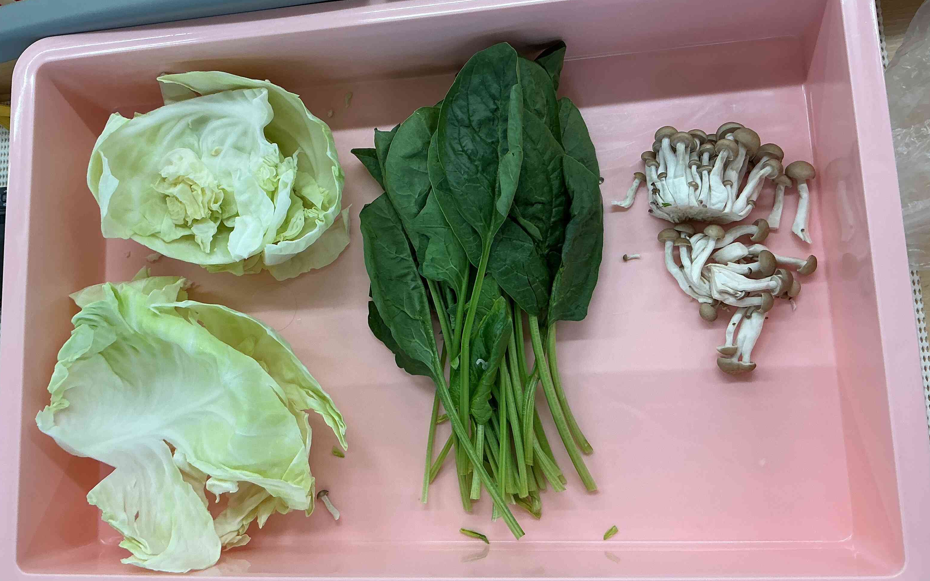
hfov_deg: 59.6
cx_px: 448
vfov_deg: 39.4
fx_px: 811
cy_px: 265
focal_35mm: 32
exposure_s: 1/120
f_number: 1.8
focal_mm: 3
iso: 40
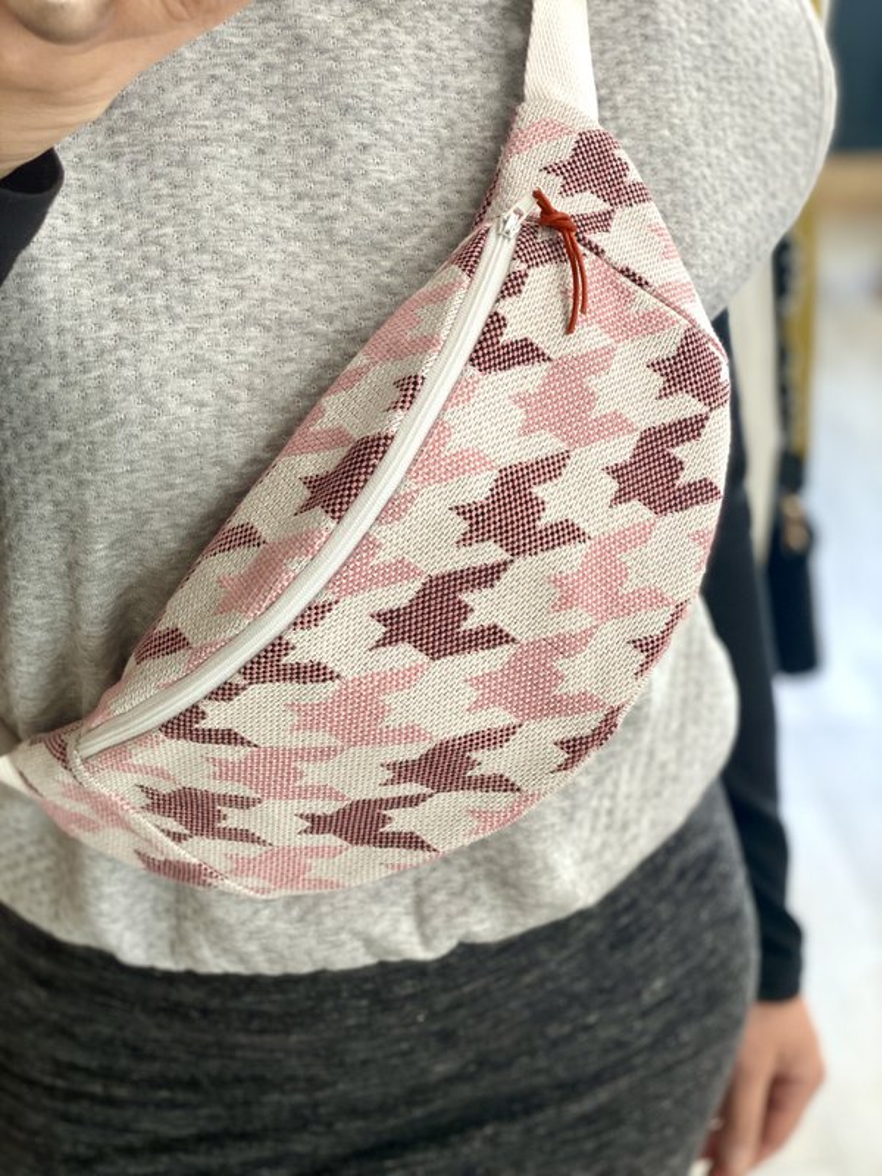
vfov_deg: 36.8
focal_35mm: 52
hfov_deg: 28.0
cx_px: 441
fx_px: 1767
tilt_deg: -31.9
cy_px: 588
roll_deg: -1.0
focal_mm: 6
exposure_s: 1/98
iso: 80
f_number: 2
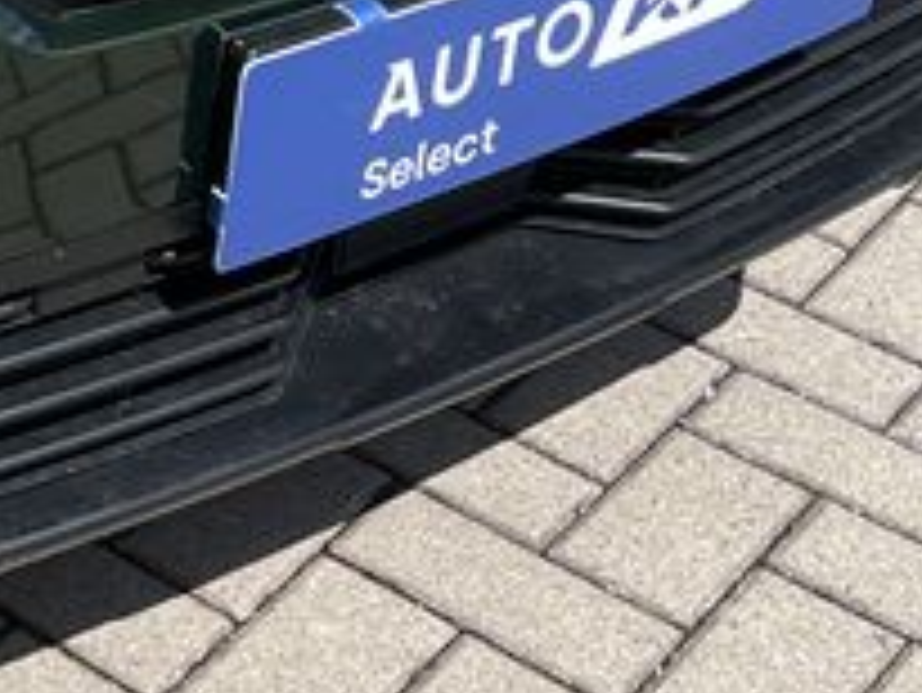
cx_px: -724
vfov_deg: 10.2
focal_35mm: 130
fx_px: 3465
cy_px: -842
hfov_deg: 13.6
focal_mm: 5.1
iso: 50
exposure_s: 1/3049
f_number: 1.6
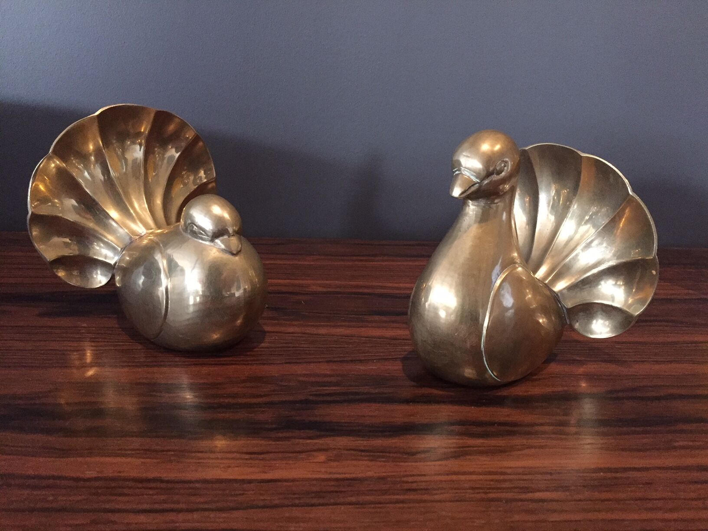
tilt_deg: -16.4
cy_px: 266
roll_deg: -2.9
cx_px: 354
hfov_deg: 61.7
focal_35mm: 29
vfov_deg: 48.2
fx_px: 593
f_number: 2.2
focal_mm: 4.15
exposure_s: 1/17
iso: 400
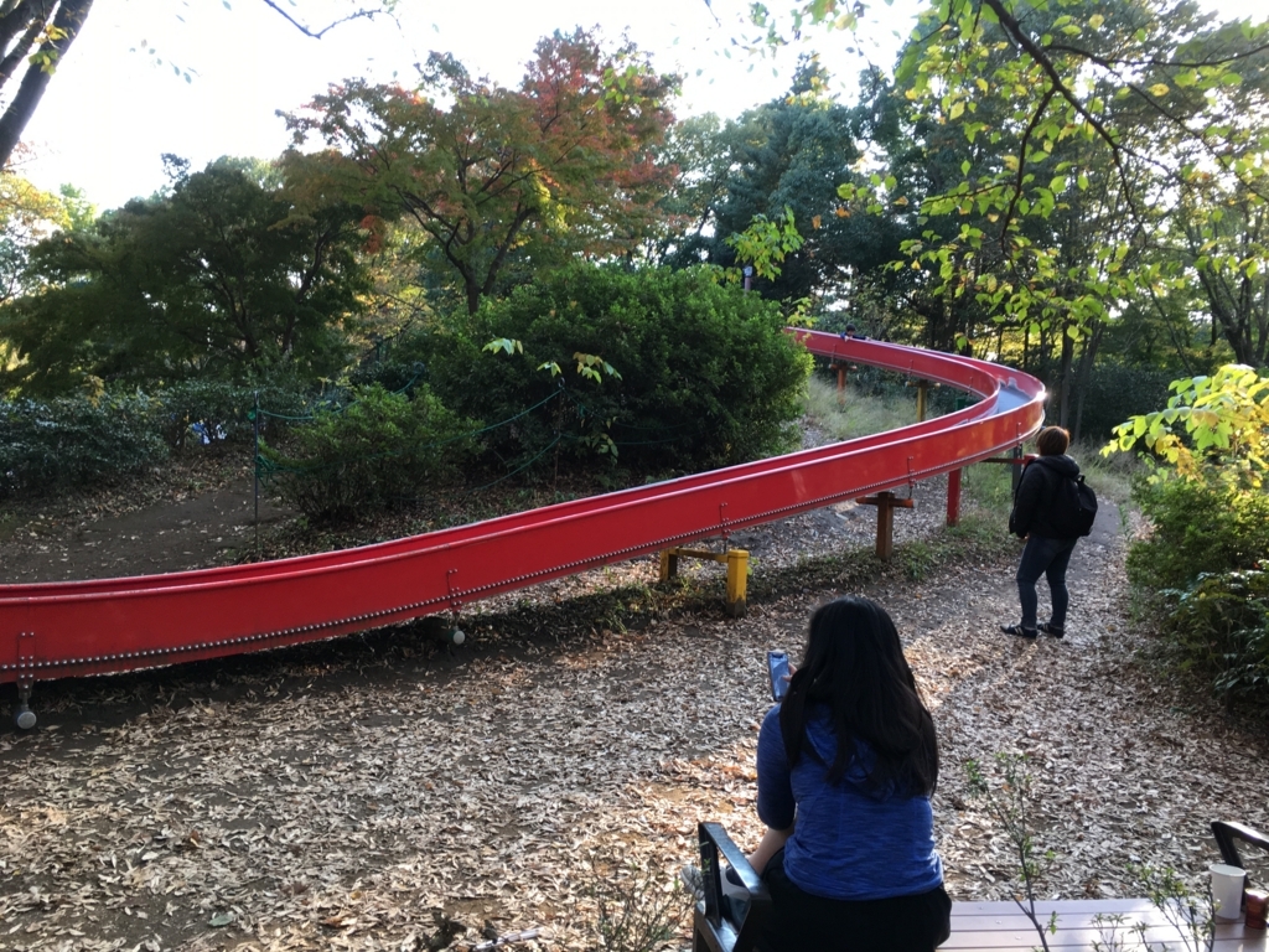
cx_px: 634
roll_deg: -3.8
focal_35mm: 29
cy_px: 476
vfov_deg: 48.2
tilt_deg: -0.3
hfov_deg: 61.7
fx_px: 1063
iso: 40
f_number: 2.2
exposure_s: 1/120
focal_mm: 4.15
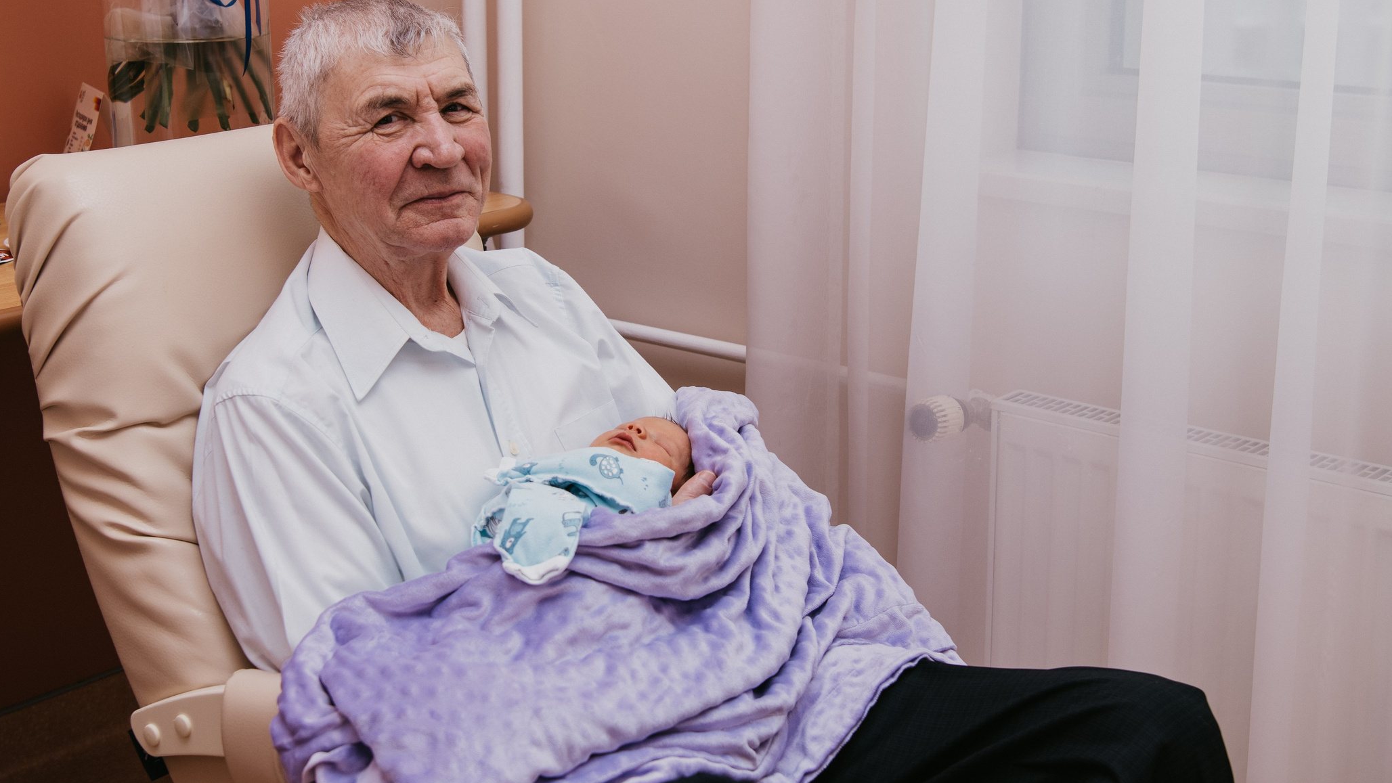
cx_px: 629
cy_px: 240
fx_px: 1993
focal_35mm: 54
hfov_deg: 38.5
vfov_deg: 22.1
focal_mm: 35
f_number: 4
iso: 160
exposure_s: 1/160
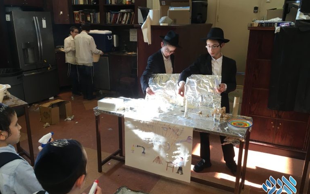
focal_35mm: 31
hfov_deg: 61.2
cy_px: 104
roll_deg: +0.1
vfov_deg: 40.6
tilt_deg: -18.3
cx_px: 154
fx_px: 262
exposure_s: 1/30
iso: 32
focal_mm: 4.15
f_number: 2.2
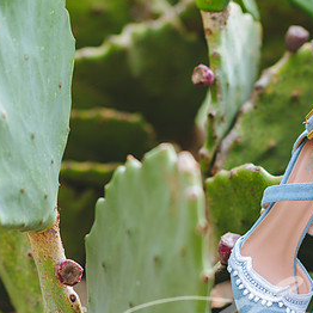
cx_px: 234
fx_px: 1637
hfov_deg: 10.9
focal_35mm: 160
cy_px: 209
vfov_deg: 10.9
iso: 50
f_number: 2.5
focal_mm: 85
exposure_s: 1/500
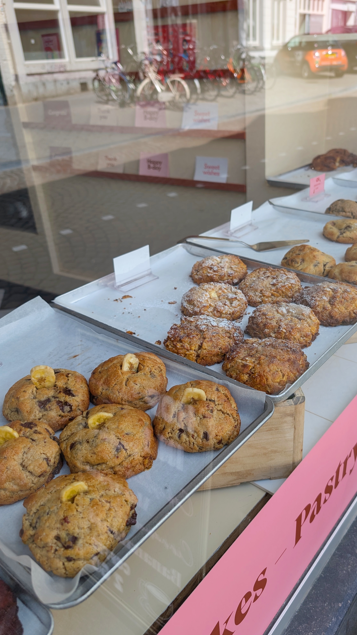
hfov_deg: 42.5
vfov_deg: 69.9
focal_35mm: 27
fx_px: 454
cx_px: 231
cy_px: 323
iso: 18
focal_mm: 6.9
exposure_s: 1/246
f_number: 1.68
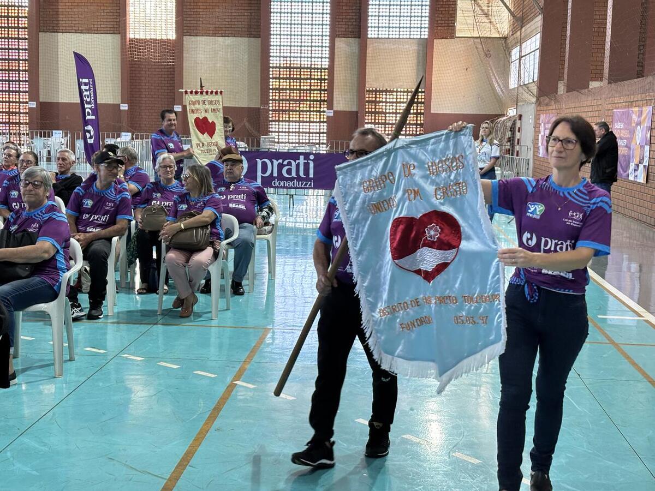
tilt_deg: -8.3
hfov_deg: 36.8
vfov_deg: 28.0
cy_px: 246
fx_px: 984
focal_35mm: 52
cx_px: 328
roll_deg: -1.1
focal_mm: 5.96
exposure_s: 1/60
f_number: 1.6
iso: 100
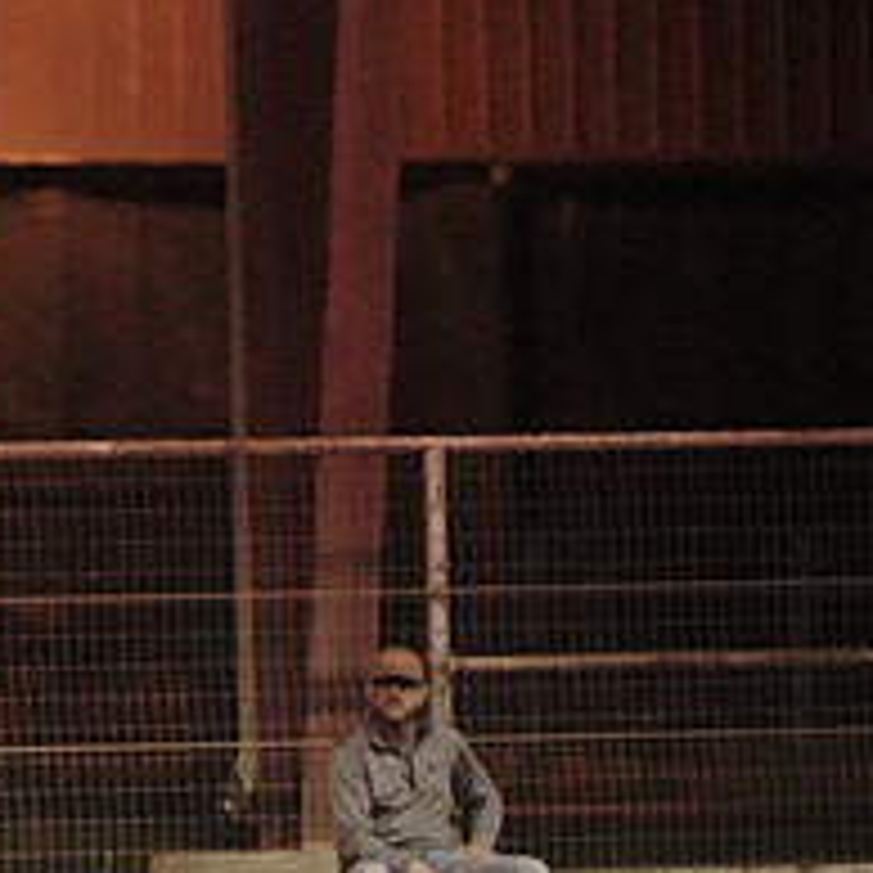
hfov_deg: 3.4
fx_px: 14495
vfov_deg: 3.4
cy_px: 857
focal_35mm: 508
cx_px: -414
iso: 25600
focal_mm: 200
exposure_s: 1/1000
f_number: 2.8
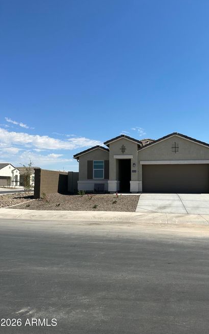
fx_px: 237
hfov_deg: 47.3
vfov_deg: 70.4
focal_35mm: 26
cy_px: 168
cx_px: 128
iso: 80
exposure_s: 1/7042
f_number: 1.78
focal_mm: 6.86
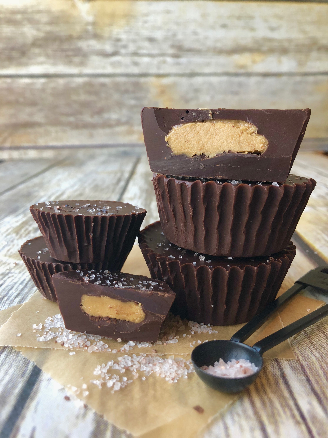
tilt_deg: -16.9
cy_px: 219
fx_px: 354
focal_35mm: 28
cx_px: 164
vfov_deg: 63.4
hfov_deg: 49.7
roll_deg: +1.7
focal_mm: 3.99
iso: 40
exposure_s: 1/30
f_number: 1.8
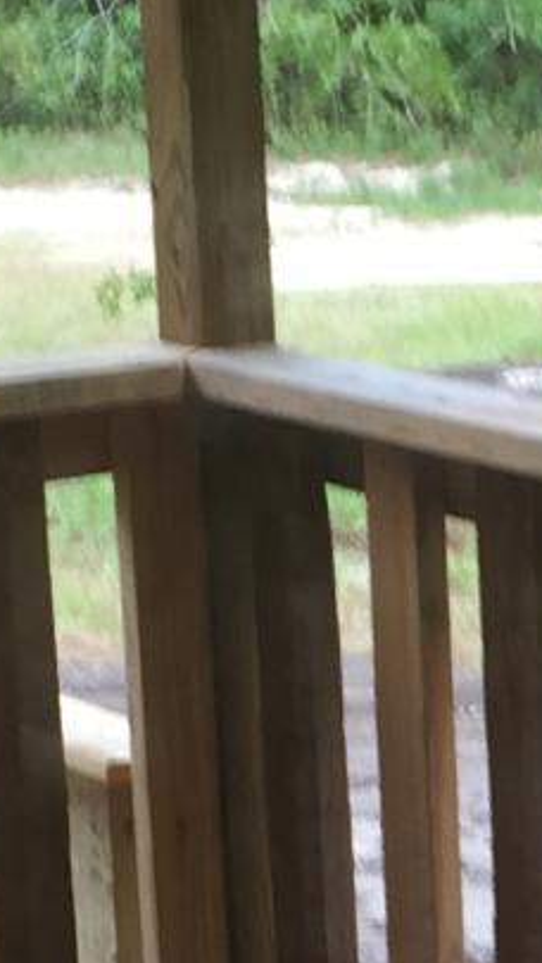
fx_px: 3983
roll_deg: +0.9
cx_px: 761
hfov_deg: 7.7
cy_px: 1158
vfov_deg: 13.4
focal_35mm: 156
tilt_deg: -17.9
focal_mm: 4.15
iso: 32
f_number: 2.2
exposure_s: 1/30
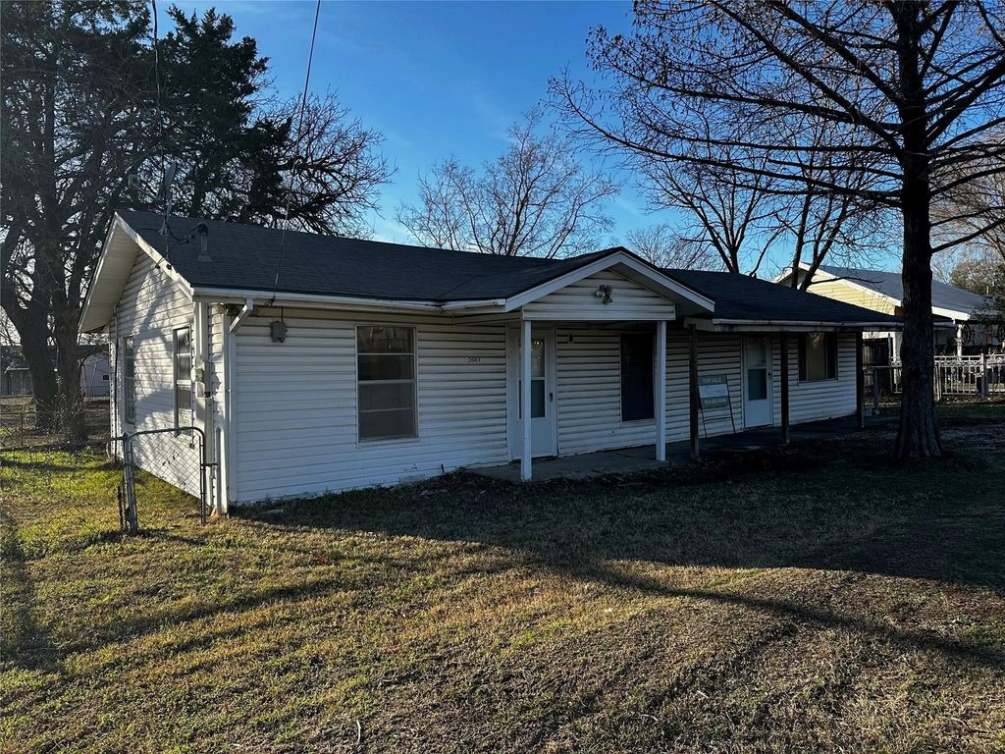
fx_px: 697
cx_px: 502
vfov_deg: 56.8
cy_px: 377
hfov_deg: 71.6
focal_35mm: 24
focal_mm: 6.86
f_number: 1.78
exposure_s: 1/1916
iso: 80
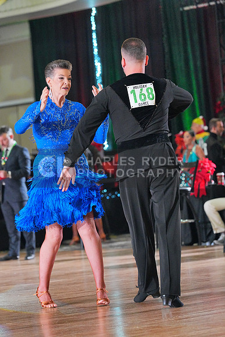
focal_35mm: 169
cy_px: 168
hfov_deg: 8.1
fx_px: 1583
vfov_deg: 12.2
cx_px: 112
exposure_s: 1/400
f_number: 5
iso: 8000
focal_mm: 169
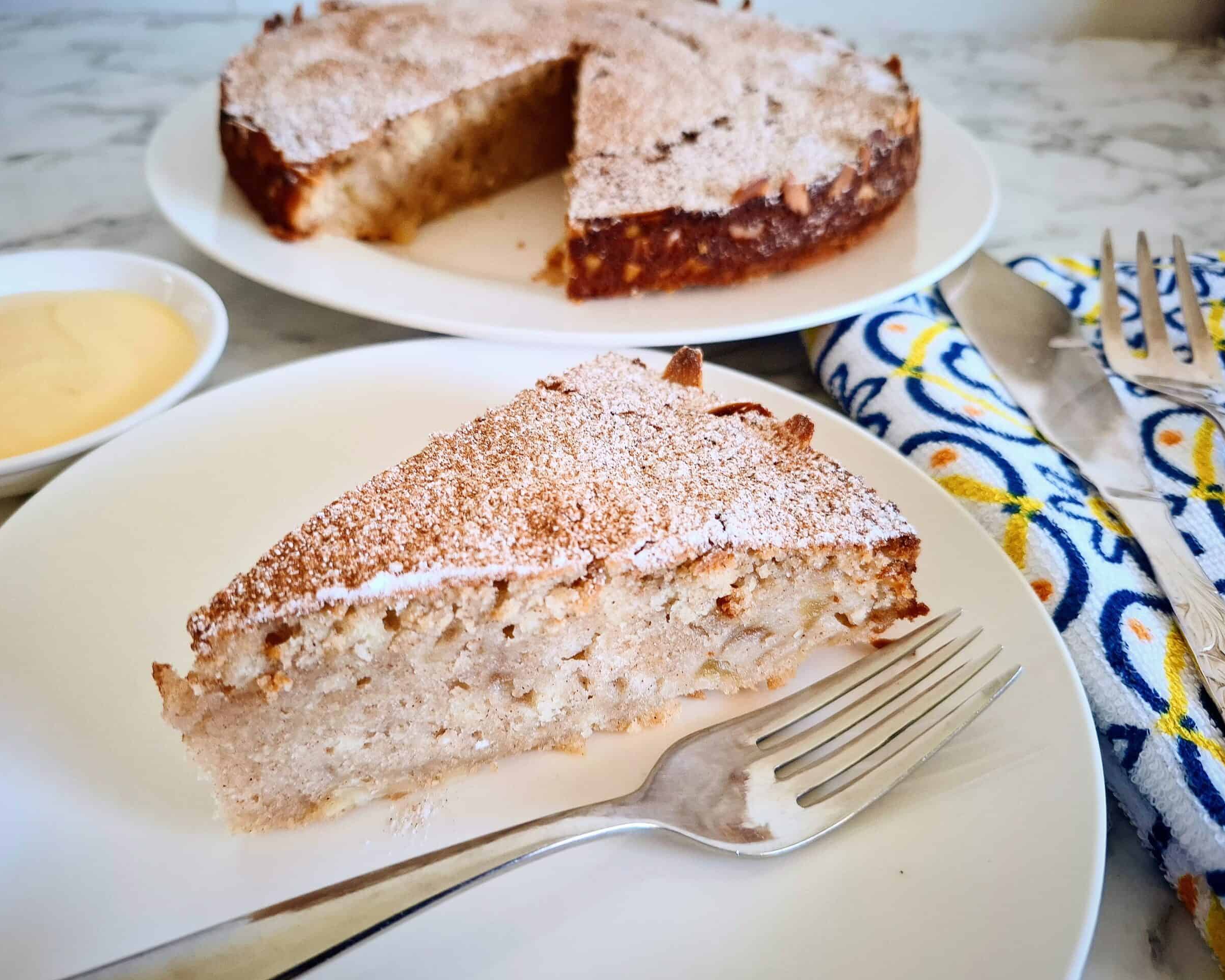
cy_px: 490
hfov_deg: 70.3
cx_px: 588
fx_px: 870
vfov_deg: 58.8
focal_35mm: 24
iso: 250
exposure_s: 1/60
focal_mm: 5.54
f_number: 1.8
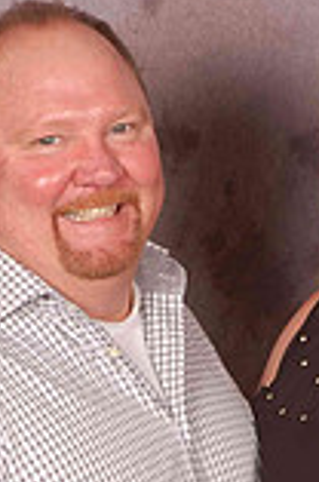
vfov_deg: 9.5
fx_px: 2870
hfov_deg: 6.4
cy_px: 451
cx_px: 229
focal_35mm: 215
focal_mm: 50
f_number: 10
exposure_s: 1/125
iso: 200
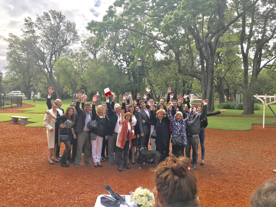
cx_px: 138
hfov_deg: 63.4
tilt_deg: -4.2
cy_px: 104
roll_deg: -1.7
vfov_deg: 49.7
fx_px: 223
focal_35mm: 28
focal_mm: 3.99
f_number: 1.8
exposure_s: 1/1140
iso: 20
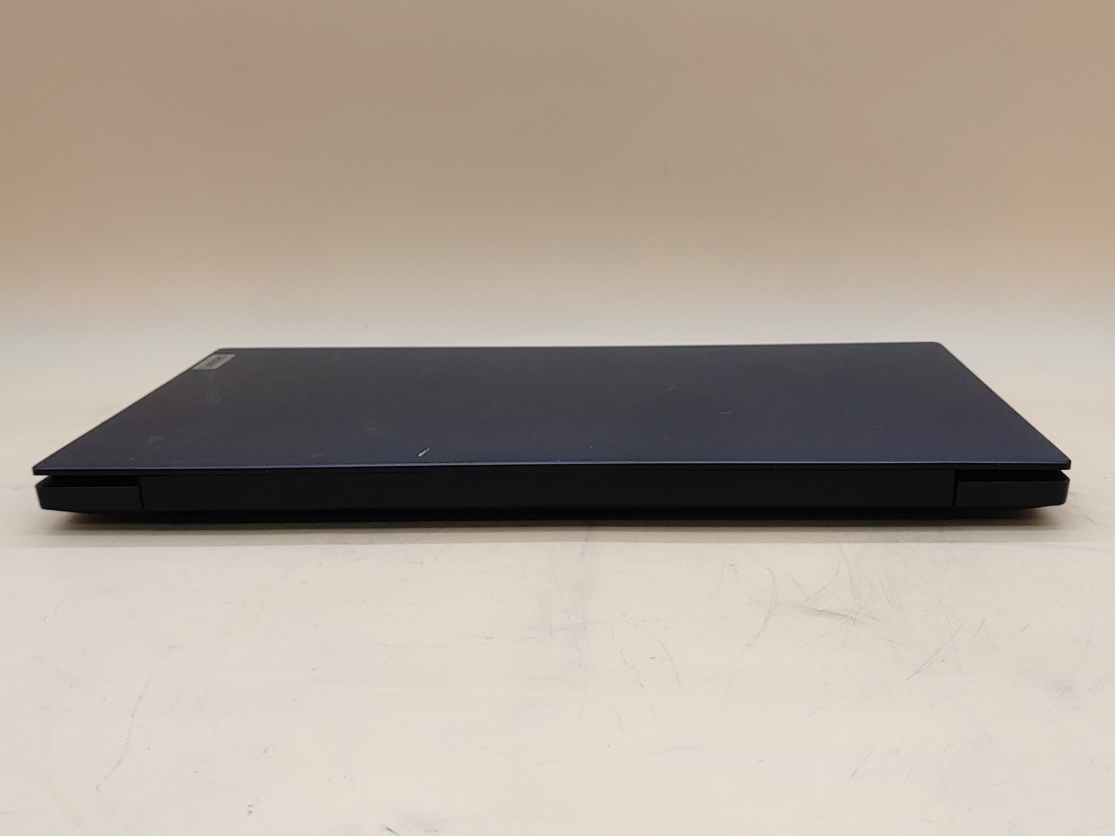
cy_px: 418
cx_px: 558
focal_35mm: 44
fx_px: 1417
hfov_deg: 42.9
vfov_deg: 32.9
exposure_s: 1/120
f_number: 1.8
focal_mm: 4.36
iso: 50
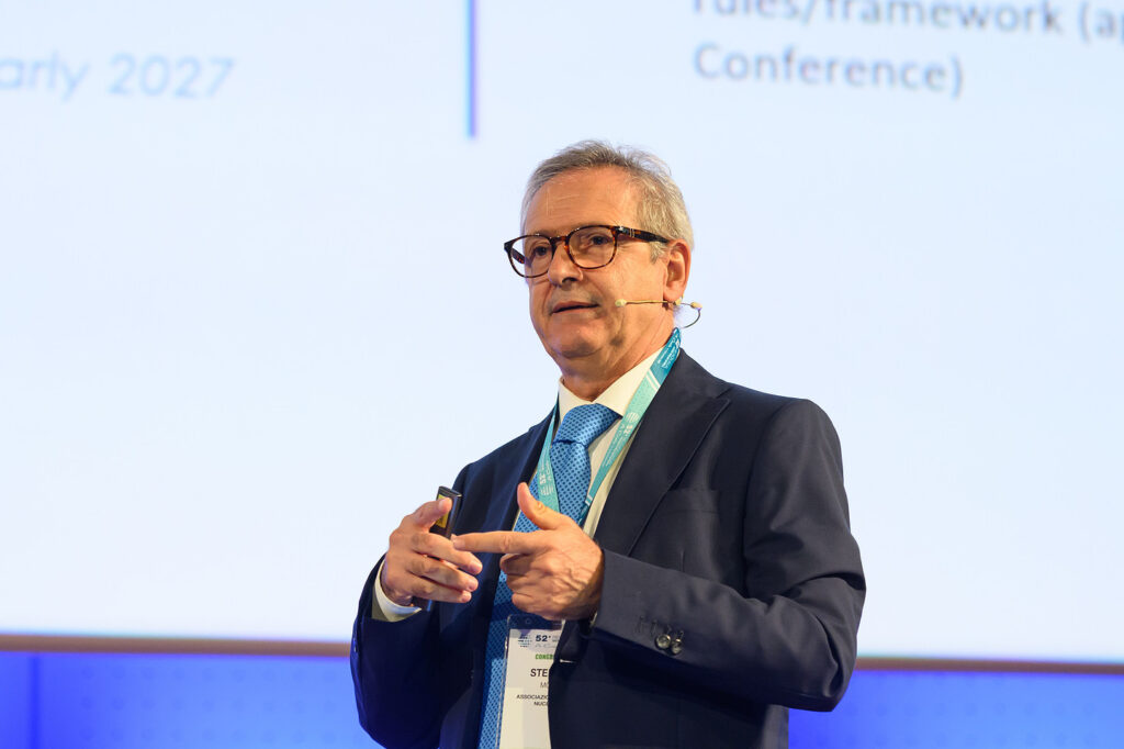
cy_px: 374
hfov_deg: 13.4
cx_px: 562
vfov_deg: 9.0
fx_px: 4775
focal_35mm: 153
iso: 2000
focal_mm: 102
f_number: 3.5
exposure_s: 1/250
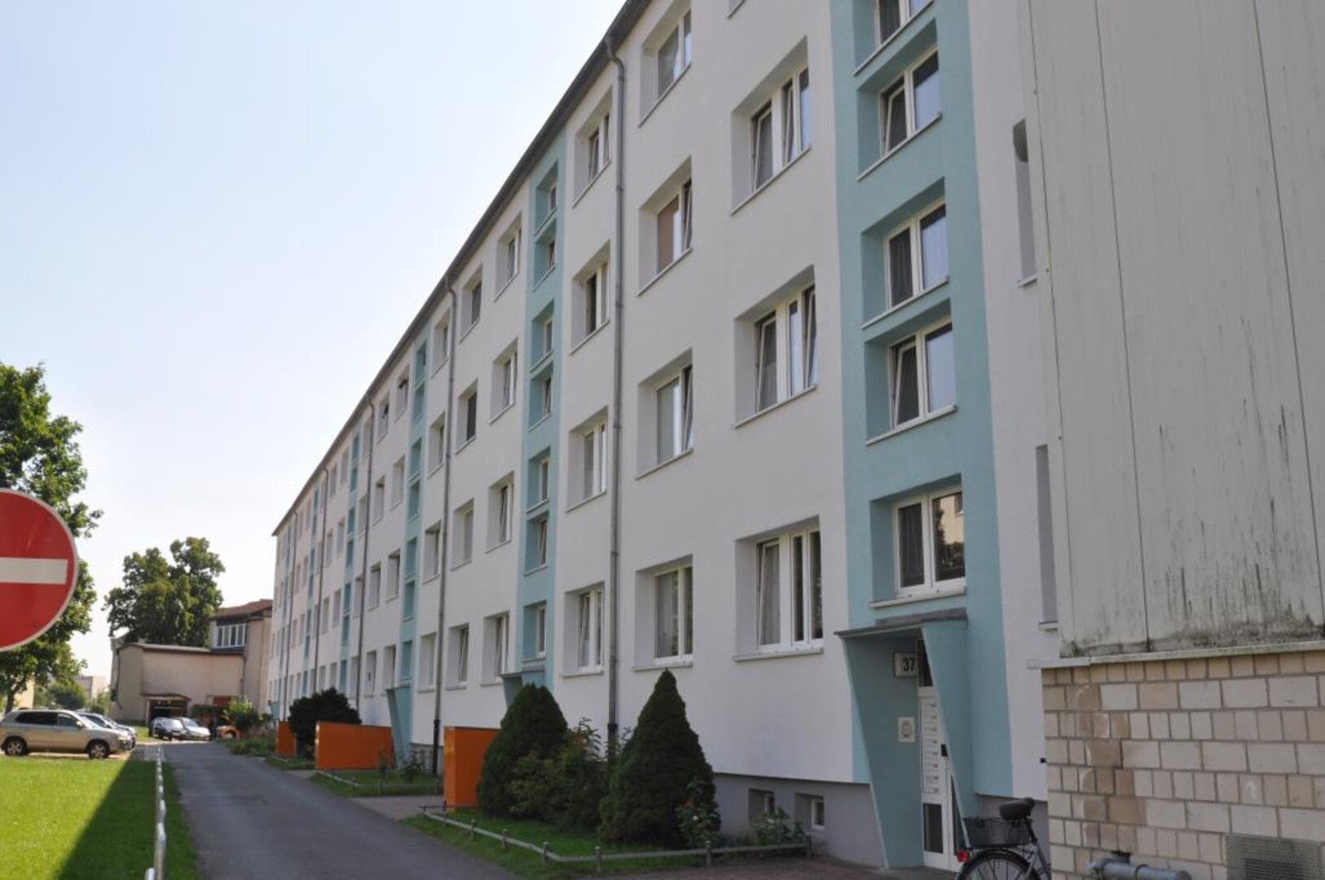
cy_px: 440
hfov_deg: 53.2
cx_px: 662
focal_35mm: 36
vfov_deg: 36.8
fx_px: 1323
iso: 200
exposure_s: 1/250
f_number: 8
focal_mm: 24
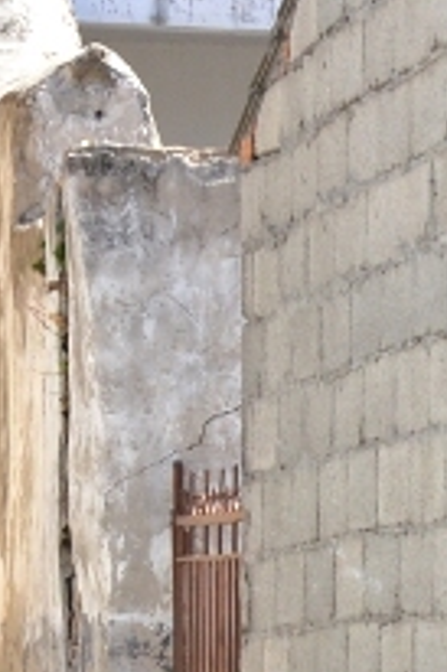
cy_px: 326
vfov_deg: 7.3
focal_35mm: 282
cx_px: -406
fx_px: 5255
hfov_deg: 4.8
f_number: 6.3
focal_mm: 35
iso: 400
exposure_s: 1/125
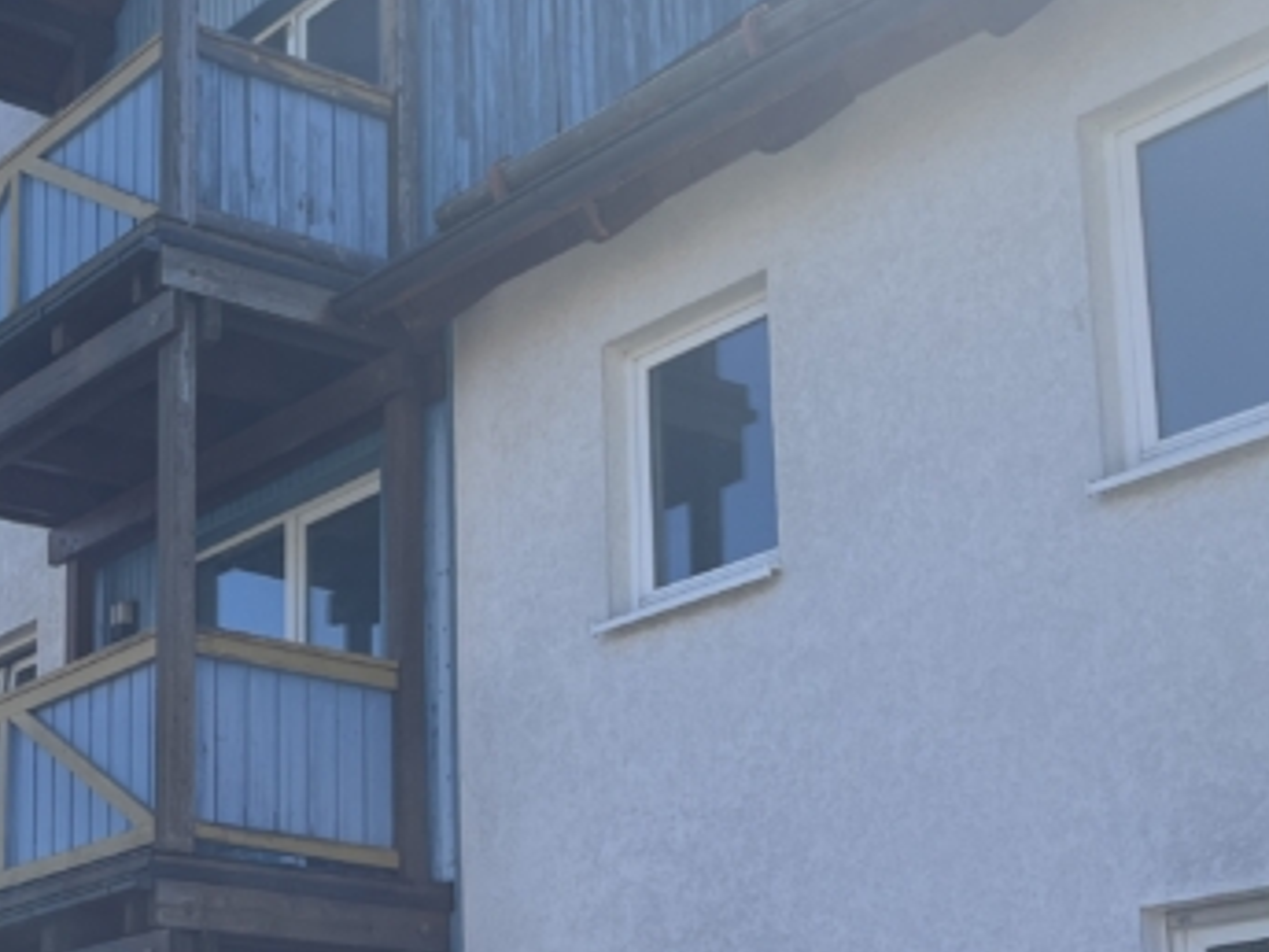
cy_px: 762
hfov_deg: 27.7
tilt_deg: +12.1
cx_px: 181
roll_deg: +0.2
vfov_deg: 21.4
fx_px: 2493
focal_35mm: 68
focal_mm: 5.1
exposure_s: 1/1802
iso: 50
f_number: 1.6
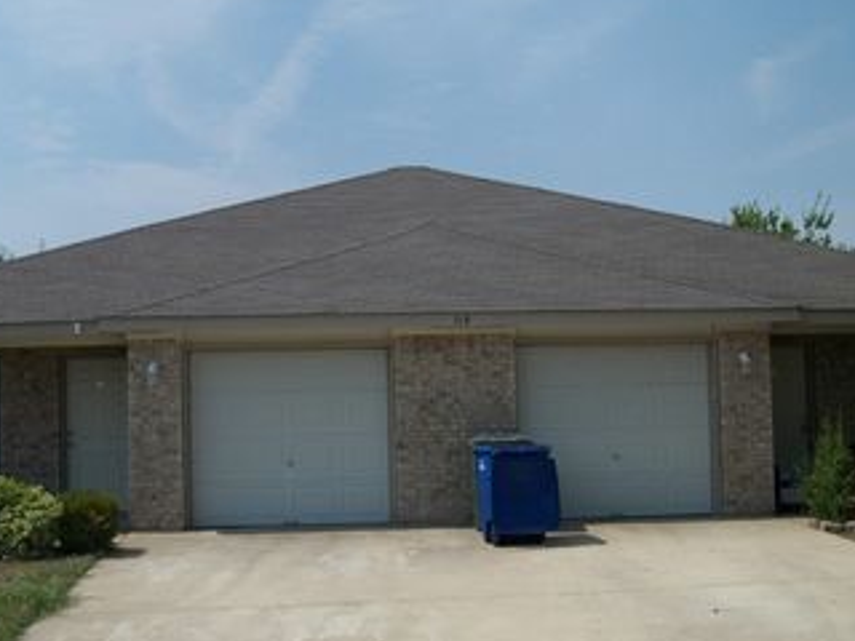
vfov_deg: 29.1
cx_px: 414
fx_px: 1235
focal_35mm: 50
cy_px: 349
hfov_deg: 38.2
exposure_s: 1/320
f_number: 8.8
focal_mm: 5.7
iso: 80
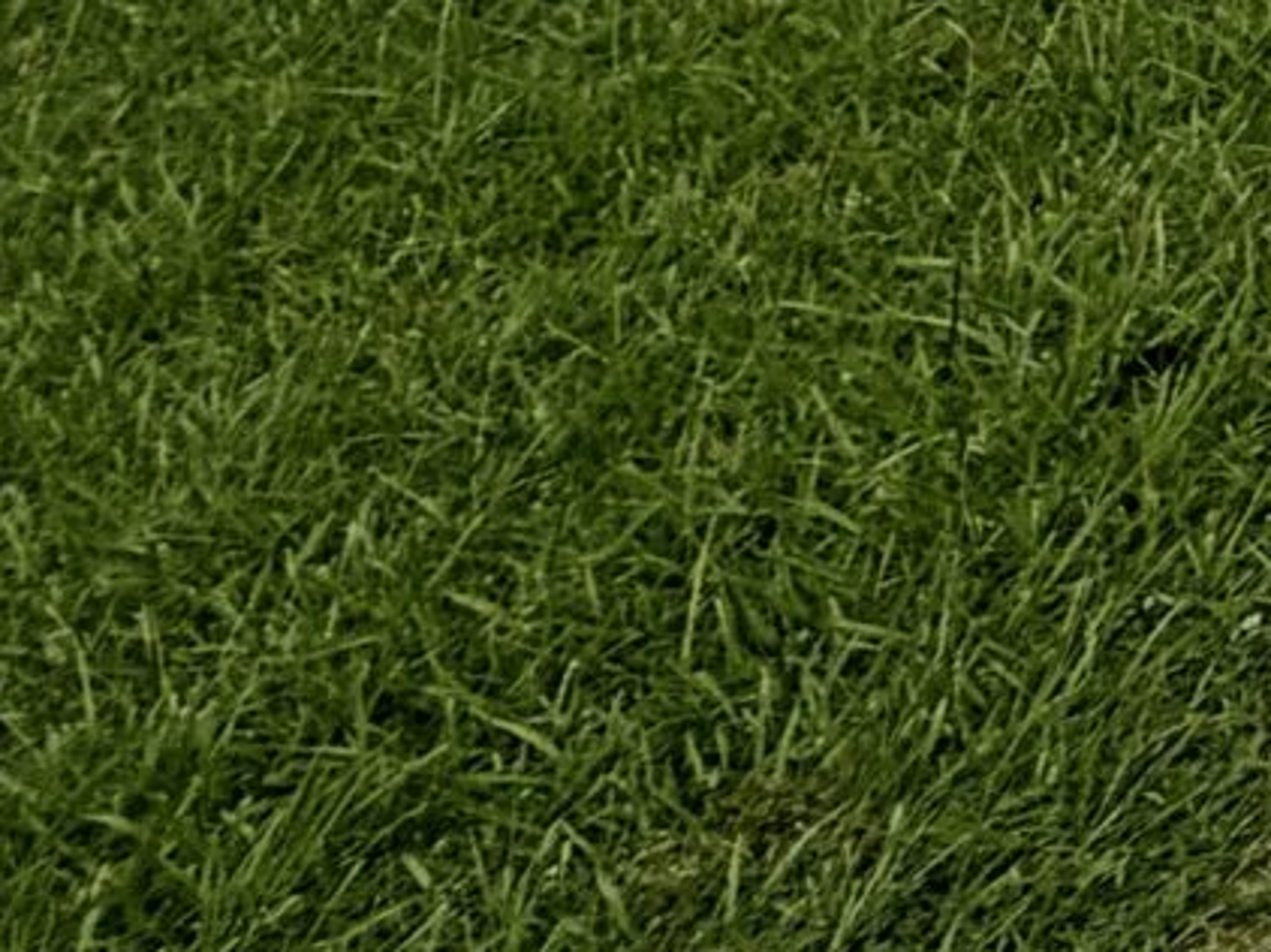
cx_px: 3680
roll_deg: +2.9
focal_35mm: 85
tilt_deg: +3.3
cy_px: -1615
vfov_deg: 12.1
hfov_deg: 12.0
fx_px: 3119
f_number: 2.2
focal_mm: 2.22
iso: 20
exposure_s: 1/1189
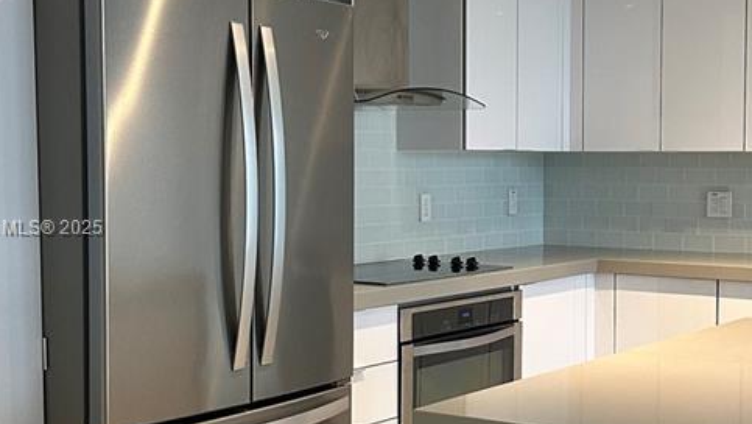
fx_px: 1296
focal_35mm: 65
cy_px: 229
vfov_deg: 18.5
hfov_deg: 32.0
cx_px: 518
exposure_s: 1/60
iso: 250
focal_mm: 6.86
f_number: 1.78
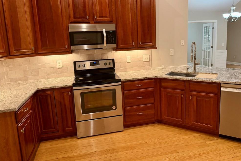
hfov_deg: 69.4
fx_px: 174
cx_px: 125
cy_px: 67
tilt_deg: -7.8
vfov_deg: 49.3
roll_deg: +3.6
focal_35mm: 26
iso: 320
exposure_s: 1/120
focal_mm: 6.76
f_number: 1.78
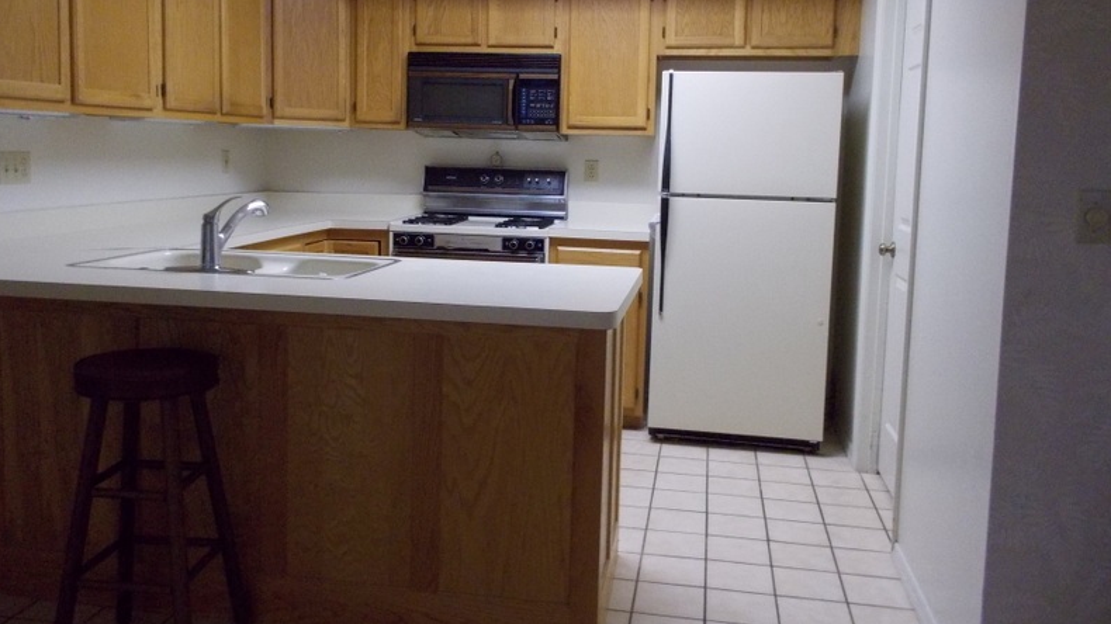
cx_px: 550
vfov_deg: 36.5
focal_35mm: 32
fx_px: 943
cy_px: 240
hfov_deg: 61.0
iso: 400
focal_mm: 4.1
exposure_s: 1/30
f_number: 3.3
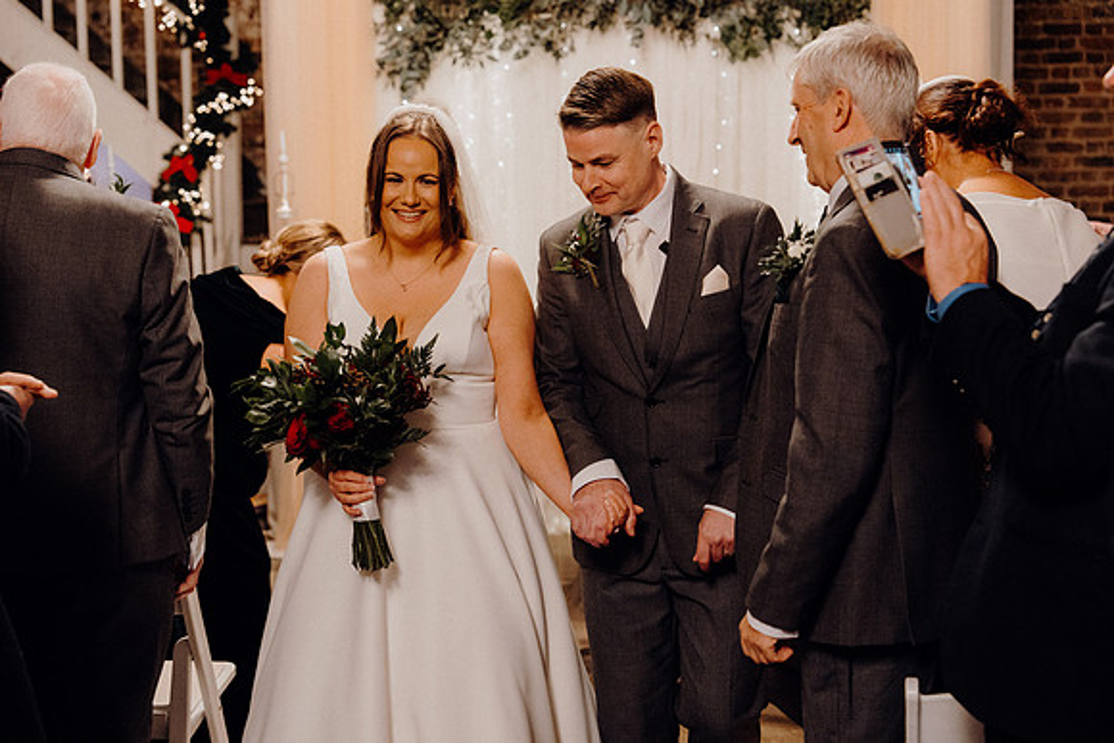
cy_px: 372
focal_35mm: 57
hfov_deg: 35.0
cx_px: 557
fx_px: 1764
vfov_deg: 23.8
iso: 4000
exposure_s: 1/160
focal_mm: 57
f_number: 3.5
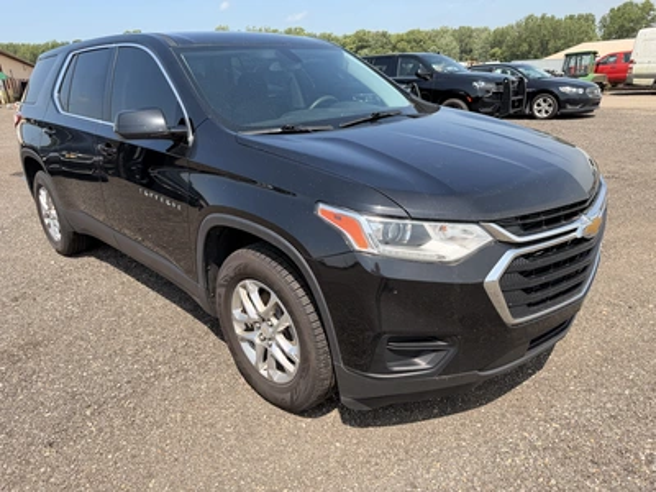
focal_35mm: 24
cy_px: 246
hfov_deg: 71.6
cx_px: 328
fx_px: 455
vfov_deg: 56.8
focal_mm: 6.76
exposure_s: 1/2525
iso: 80
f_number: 1.78
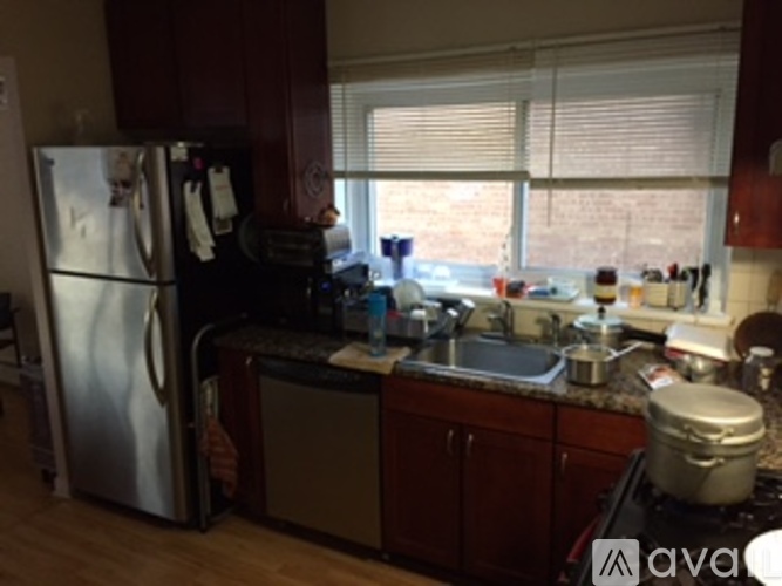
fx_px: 655
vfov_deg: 48.2
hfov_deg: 61.7
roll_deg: +1.7
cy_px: 293
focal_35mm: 29
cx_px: 391
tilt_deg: -13.6
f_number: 2.2
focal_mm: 4.15
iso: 250
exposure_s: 1/24
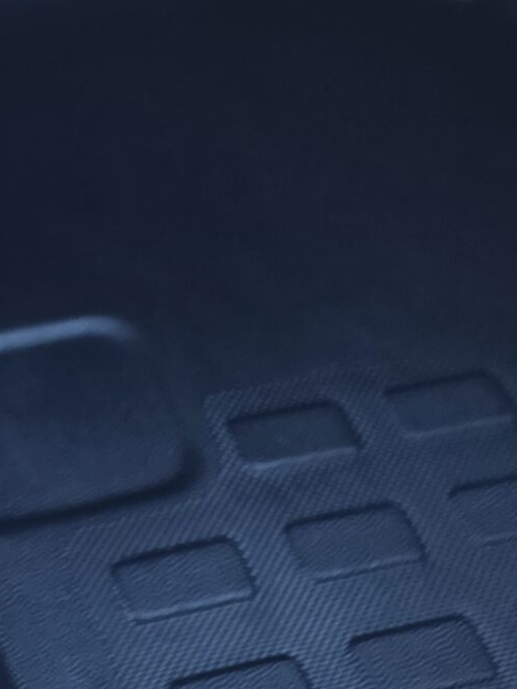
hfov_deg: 15.1
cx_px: -335
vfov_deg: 17.8
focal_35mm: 88
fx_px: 1752
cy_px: -559
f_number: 1.7
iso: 125
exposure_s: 1/50
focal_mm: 6.25
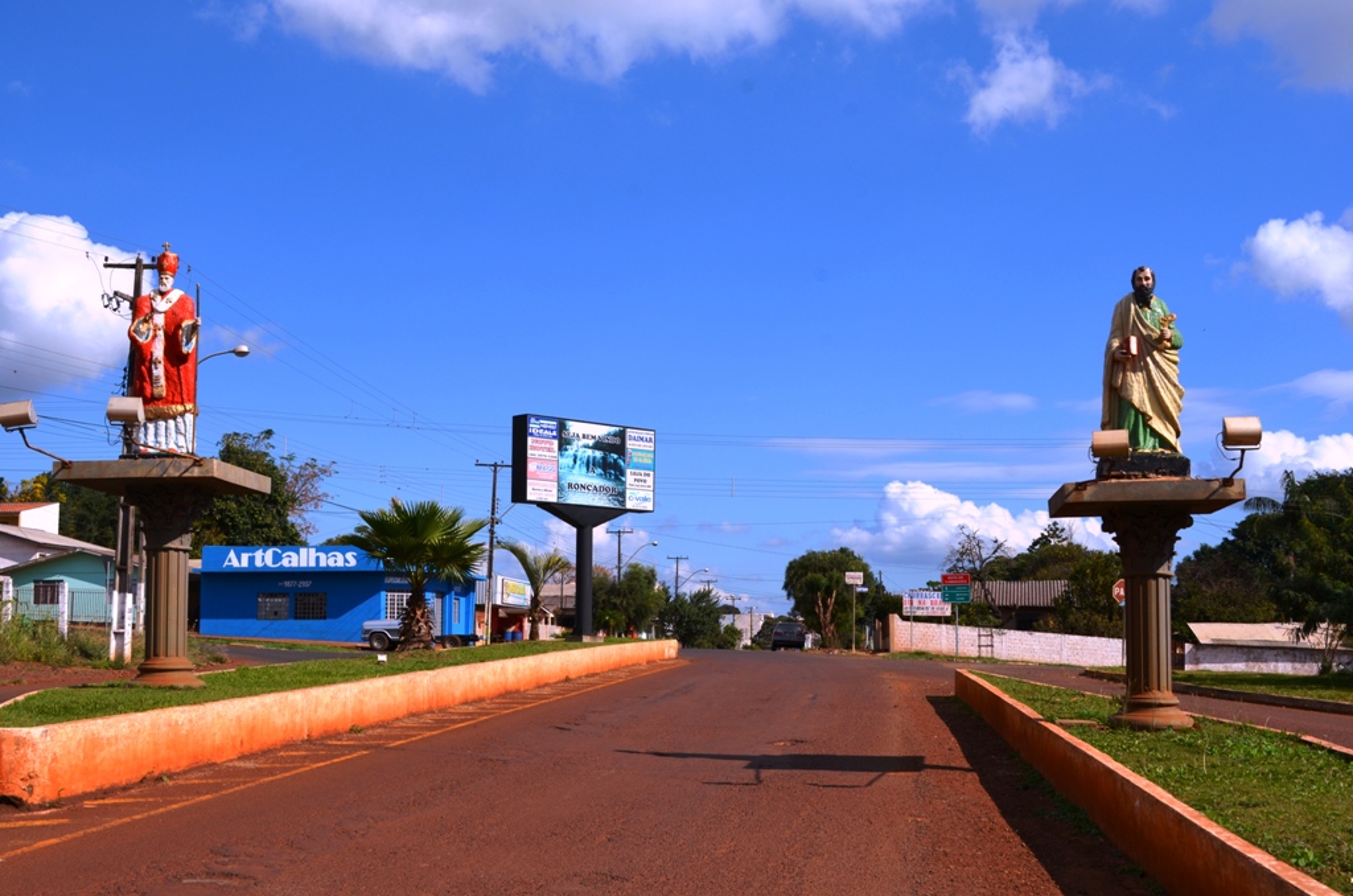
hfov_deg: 43.7
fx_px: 1688
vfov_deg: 29.7
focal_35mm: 45
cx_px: 676
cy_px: 448
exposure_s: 1/320
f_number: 9
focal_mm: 30
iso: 100
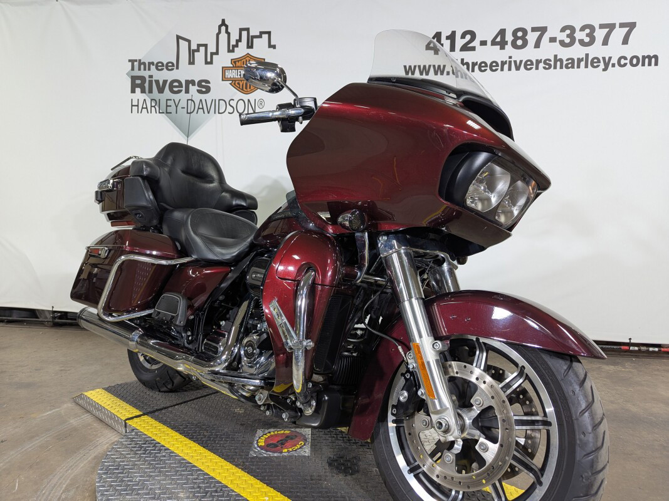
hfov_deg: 71.6
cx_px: 334
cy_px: 250
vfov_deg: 56.8
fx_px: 464
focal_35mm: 24
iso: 48
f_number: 1.85
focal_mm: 6.81
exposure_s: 1/30
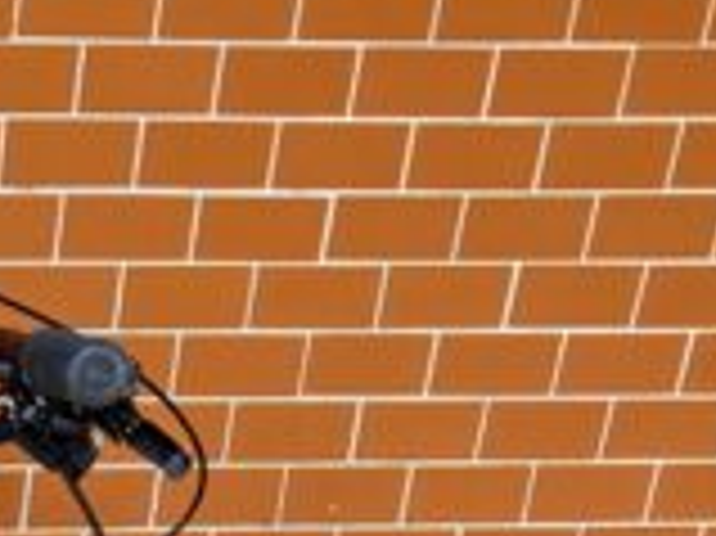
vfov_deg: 11.5
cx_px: -437
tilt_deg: -29.8
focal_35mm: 118
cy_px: 1000
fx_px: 2439
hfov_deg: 15.1
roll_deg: -0.8
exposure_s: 1/60
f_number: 1.6
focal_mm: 5.96
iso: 200
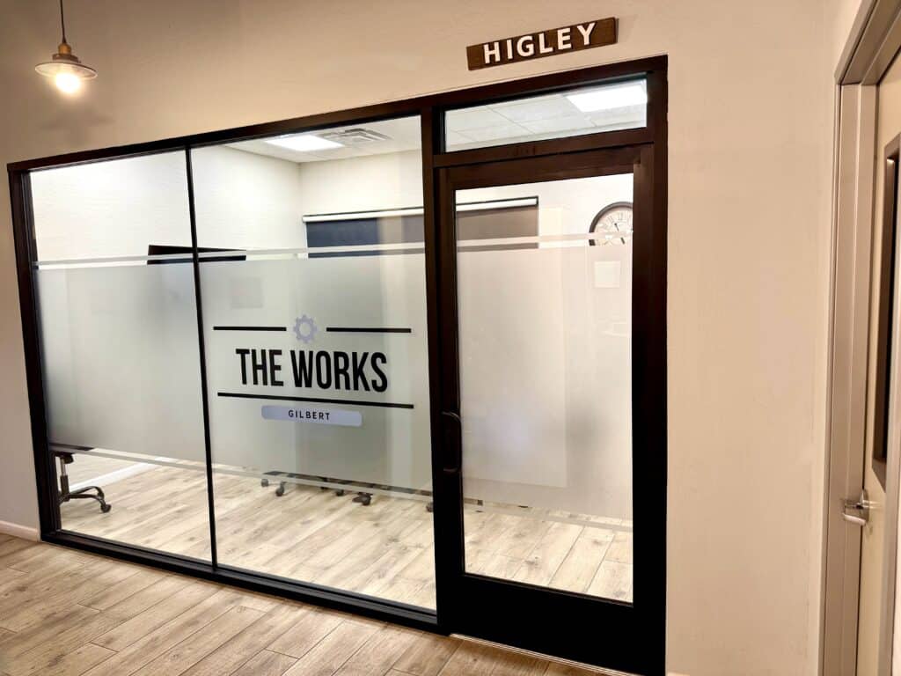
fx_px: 625
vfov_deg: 56.8
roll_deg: +1.7
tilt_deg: -5.5
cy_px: 338
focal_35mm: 24
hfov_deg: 71.6
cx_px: 450
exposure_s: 1/60
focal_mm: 6.76
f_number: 1.78
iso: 125
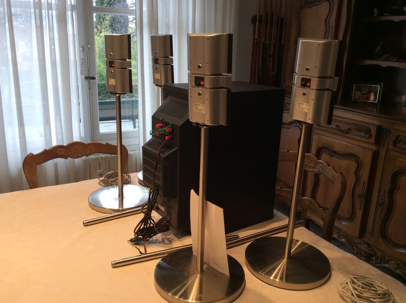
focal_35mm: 32
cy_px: 152
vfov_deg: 44.1
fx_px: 375
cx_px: 203
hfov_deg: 56.9
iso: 32
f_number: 2.4
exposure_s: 1/33
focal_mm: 3.3
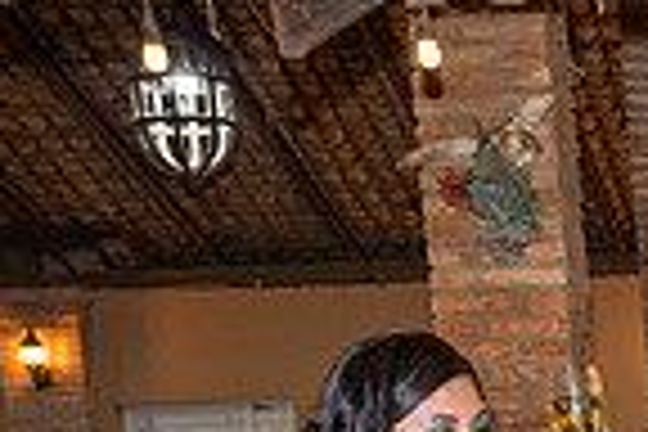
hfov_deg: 15.6
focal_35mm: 113
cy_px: 709
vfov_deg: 11.5
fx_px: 2034
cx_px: 1156
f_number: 5
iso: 2500
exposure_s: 1/200
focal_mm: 28
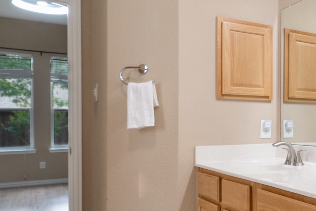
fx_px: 386
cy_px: 137
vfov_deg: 30.3
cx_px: 340
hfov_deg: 37.8
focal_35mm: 44
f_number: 9
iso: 500
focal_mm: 20
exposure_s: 1/60
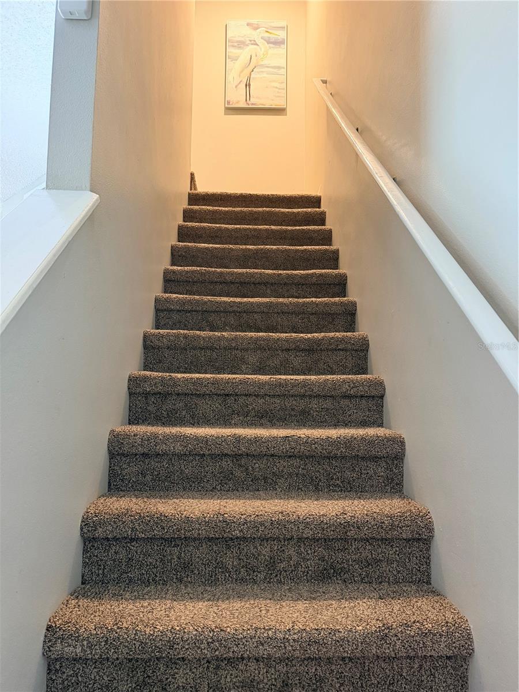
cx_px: 260
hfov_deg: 56.8
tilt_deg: +3.6
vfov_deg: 71.6
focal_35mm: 24
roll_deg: -1.4
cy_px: 346
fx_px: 480
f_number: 1.78
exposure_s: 1/60
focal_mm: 6.76
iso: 800
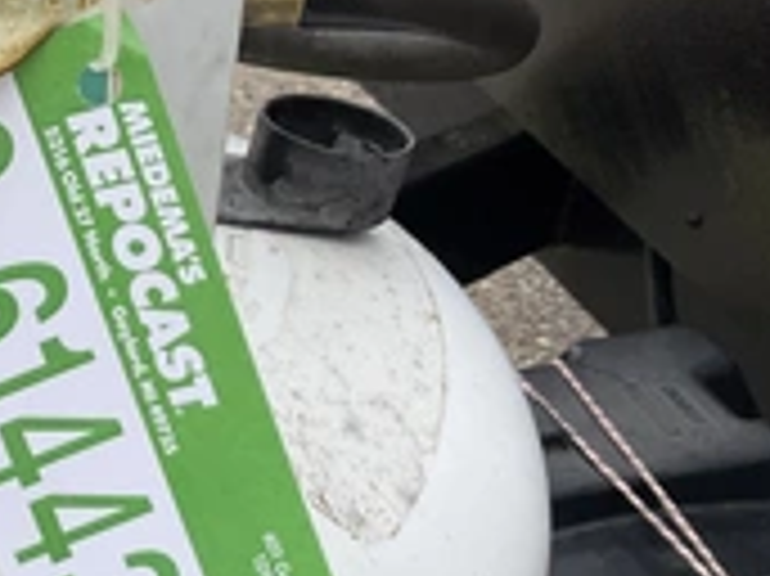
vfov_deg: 21.0
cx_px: -32
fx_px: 1512
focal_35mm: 68
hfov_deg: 26.7
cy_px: 540
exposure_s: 1/397
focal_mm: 3
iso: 25
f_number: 1.8
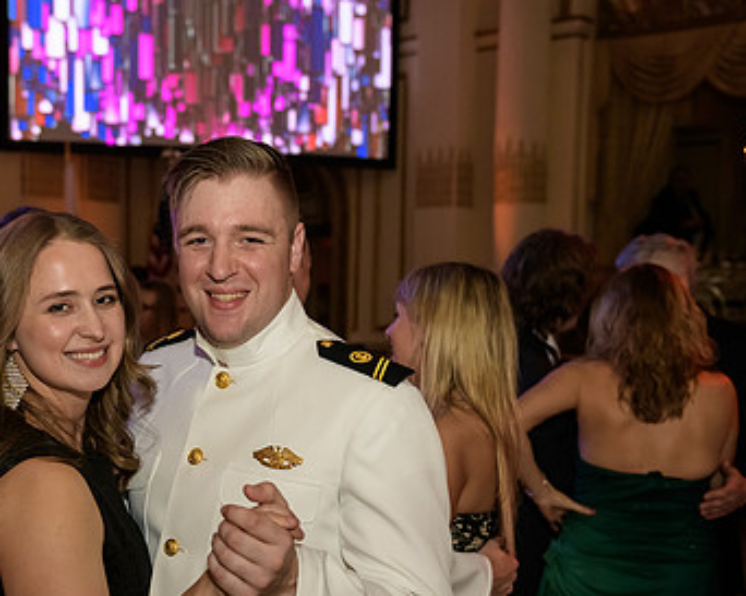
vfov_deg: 29.5
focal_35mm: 51
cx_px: 233
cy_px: 377
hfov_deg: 36.2
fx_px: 1125
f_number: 3.2
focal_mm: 32
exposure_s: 1/125
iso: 1600
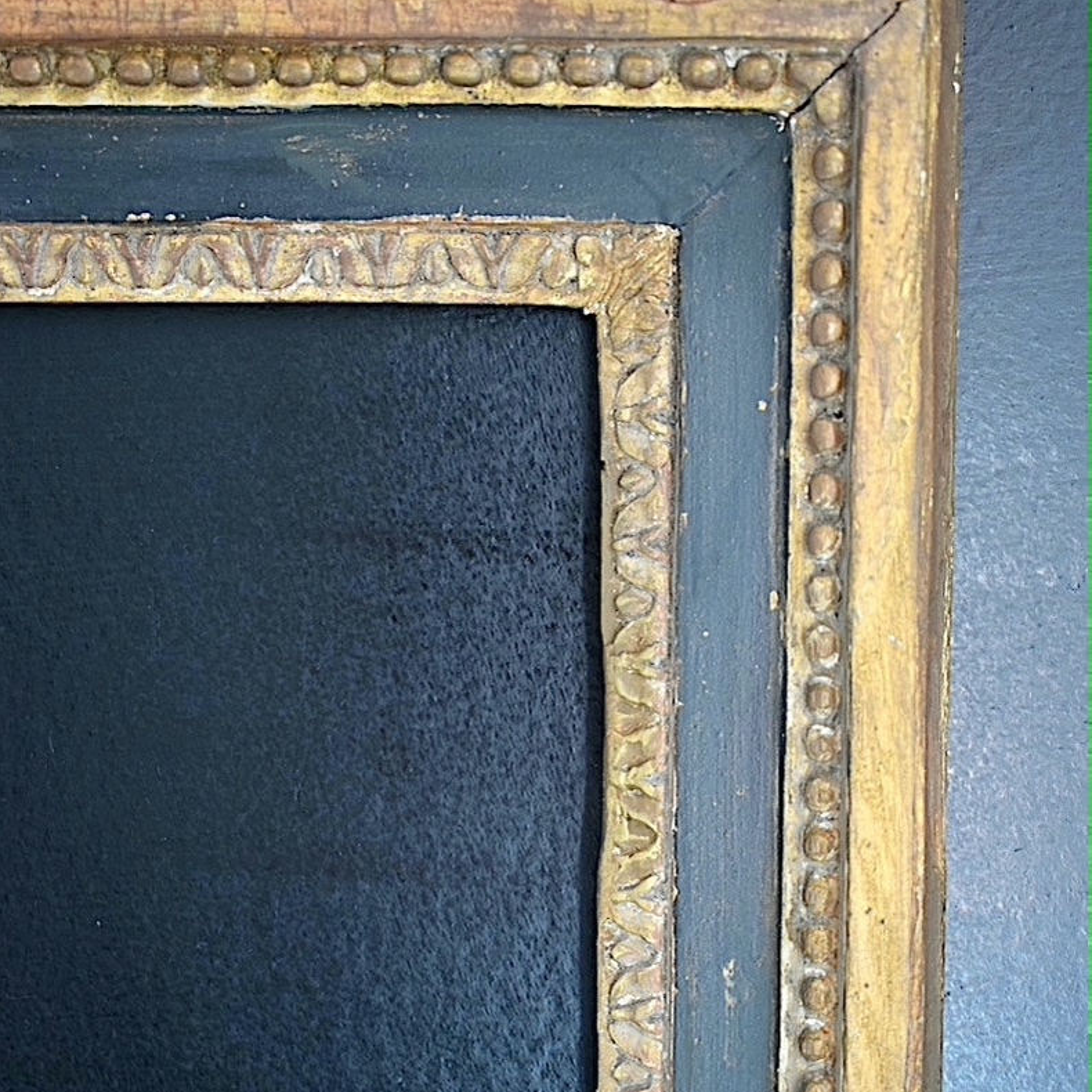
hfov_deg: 27.7
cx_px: 540
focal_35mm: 62
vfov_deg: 27.7
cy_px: 626
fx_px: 2213
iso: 1800
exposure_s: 1/60
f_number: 4.5
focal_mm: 32
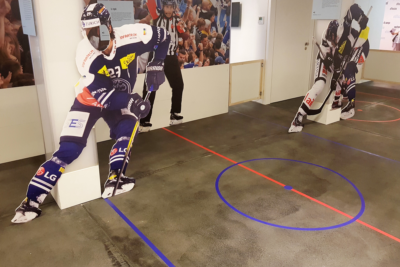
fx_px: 311
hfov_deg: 65.5
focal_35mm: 28
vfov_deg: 46.3
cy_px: 121
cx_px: 199
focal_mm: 4.2
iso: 200
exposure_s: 1/33
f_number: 1.7
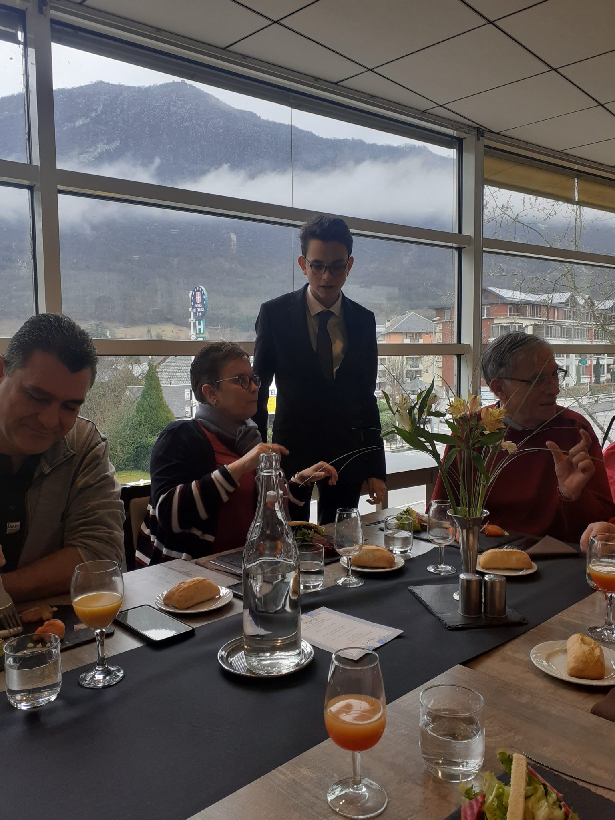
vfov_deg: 65.3
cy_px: 410
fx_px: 640
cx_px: 308
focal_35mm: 27
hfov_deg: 51.4
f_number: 1.9
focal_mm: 3.6
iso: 40
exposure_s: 1/135
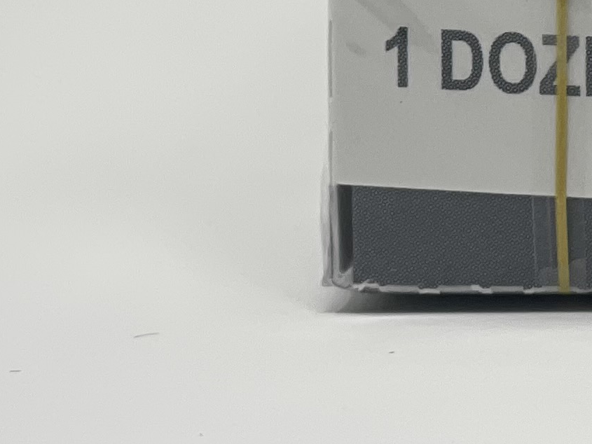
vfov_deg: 5.8
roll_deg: -0.3
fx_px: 4242
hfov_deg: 7.8
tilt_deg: -6.8
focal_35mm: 248
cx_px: 994
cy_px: -543
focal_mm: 6
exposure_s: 1/178
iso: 25
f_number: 2
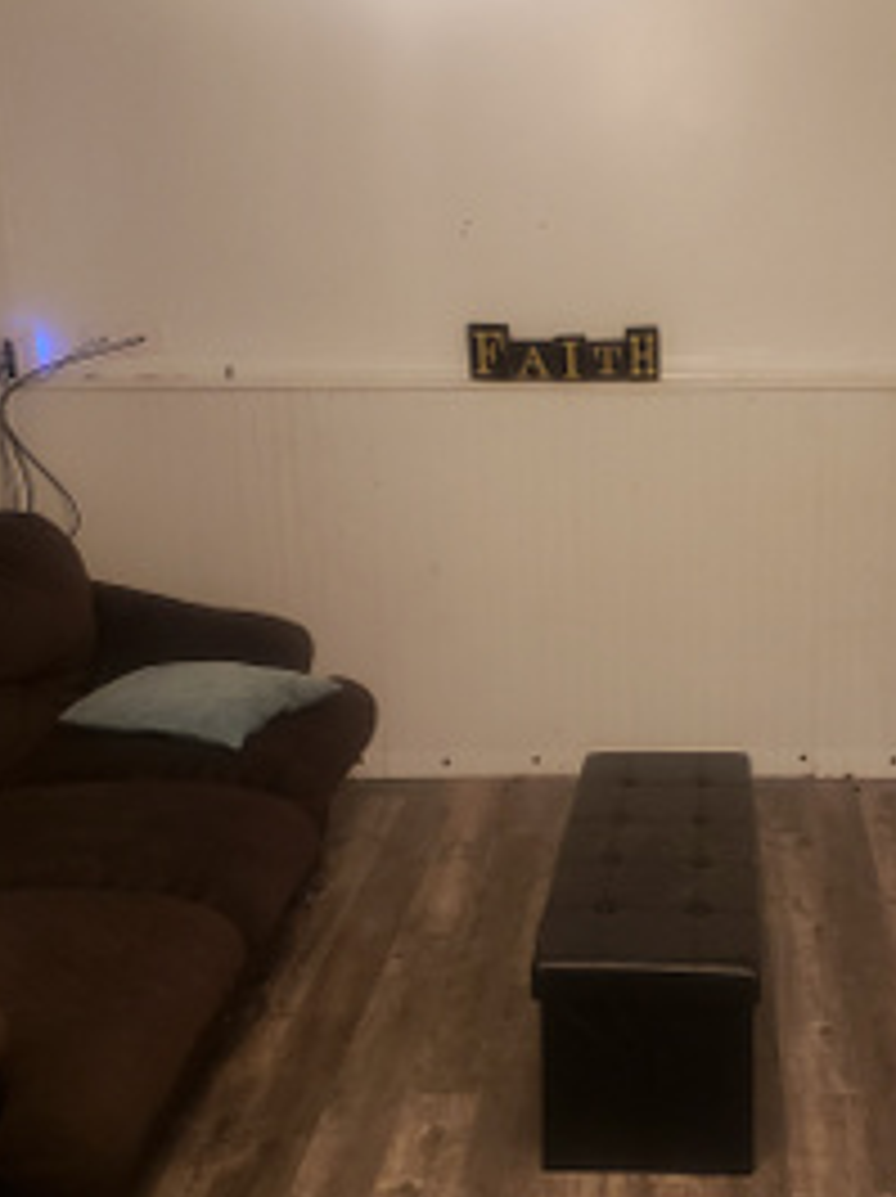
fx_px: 1625
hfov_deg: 30.4
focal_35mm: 47
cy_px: 626
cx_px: 644
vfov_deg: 40.5
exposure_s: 1/24
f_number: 2.4
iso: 250
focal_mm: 4.3
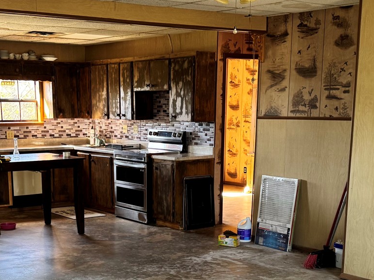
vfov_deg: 23.9
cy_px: 241
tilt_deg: -12.4
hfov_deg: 32.0
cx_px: 139
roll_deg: +0.4
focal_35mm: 60
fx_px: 648
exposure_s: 1/60
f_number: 1.78
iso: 200
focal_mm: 6.76
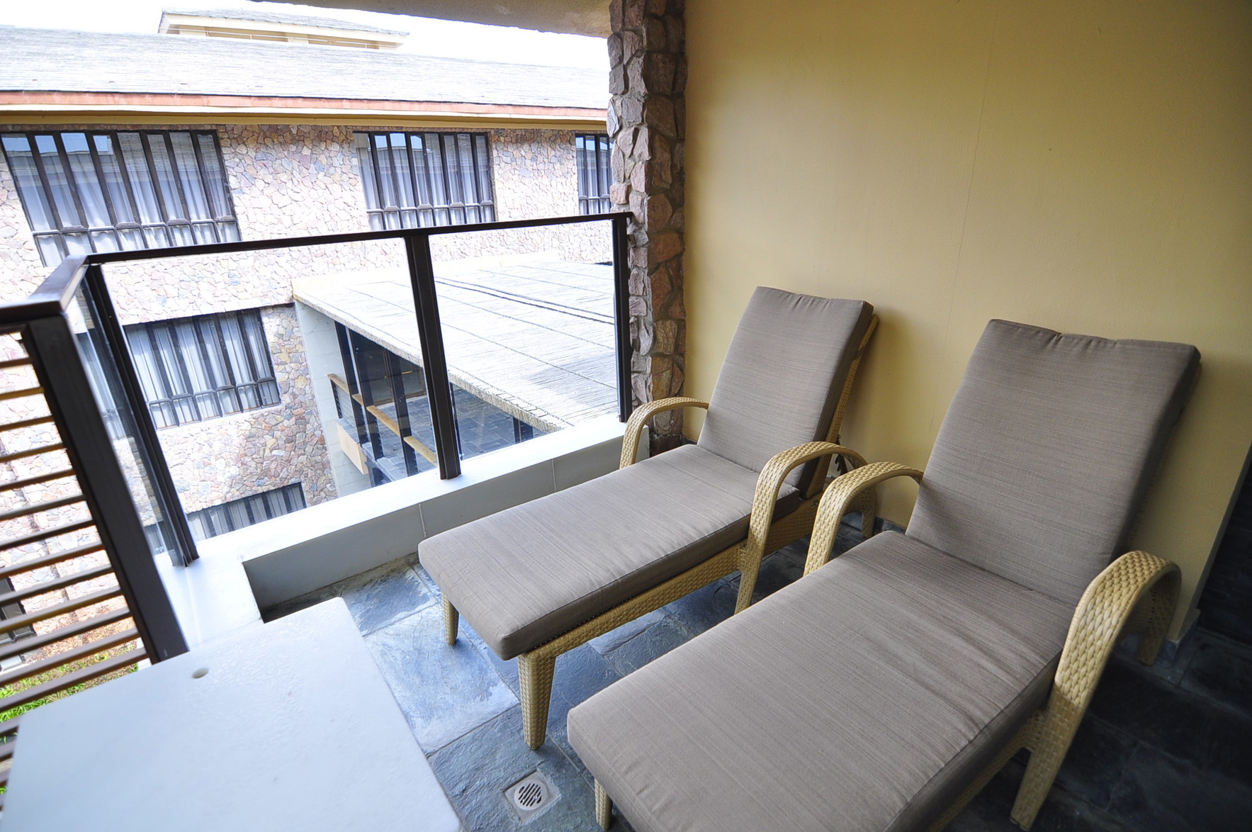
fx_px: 573
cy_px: 416
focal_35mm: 16
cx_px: 626
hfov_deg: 95.0
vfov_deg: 71.9
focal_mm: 11
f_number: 2.8
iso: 400
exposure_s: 1/320
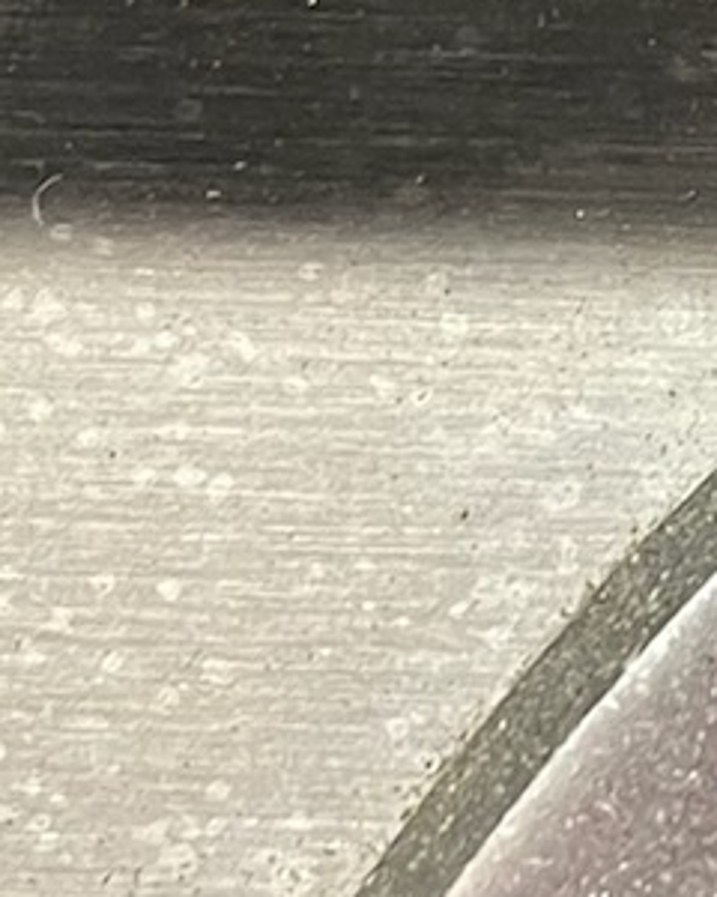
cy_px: 266
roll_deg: -1.2
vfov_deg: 11.1
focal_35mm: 173
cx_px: 1183
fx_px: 4589
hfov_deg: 8.7
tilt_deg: -36.2
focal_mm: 5.1
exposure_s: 1/50
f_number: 1.6
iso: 250
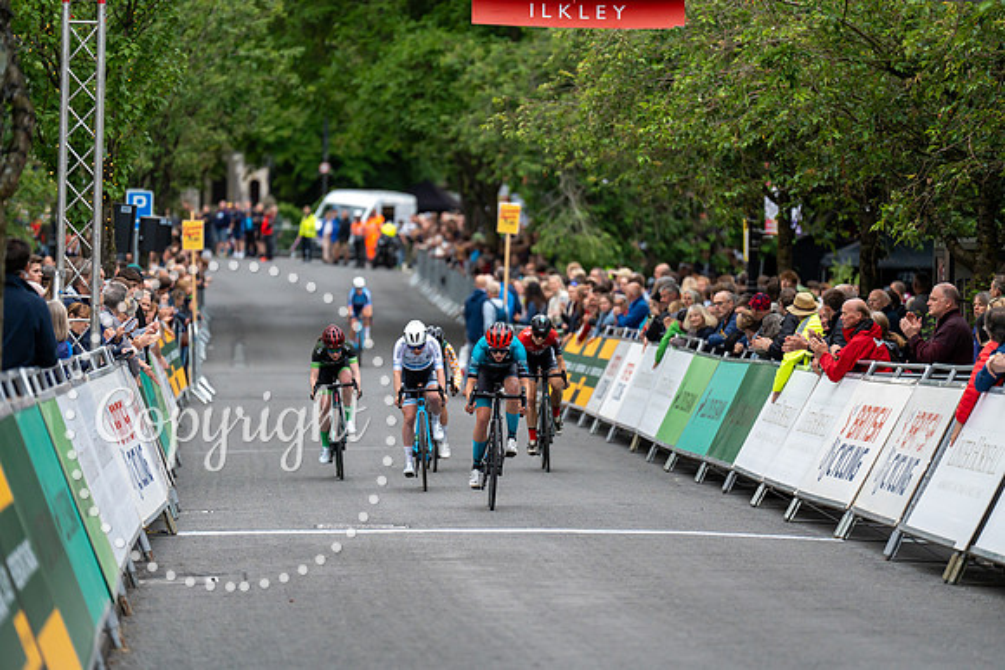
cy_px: 335
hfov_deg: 10.4
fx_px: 5501
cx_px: 502
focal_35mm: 197
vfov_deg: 7.0
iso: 1000
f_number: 2.8
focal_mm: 197
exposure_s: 1/800
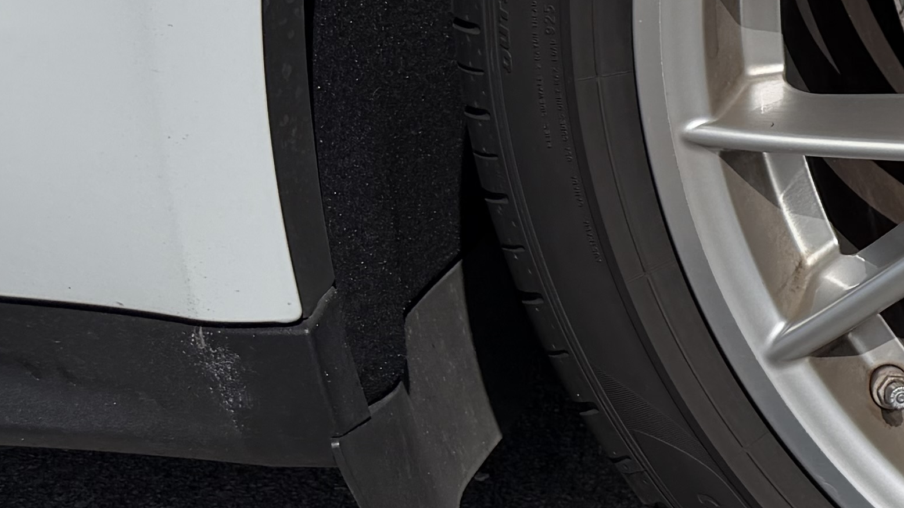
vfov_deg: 12.4
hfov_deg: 18.7
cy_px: -65
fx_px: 2301
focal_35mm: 96
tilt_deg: -14.8
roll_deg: -0.4
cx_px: 1475
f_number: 1.78
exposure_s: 1/8130
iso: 80
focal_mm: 6.76
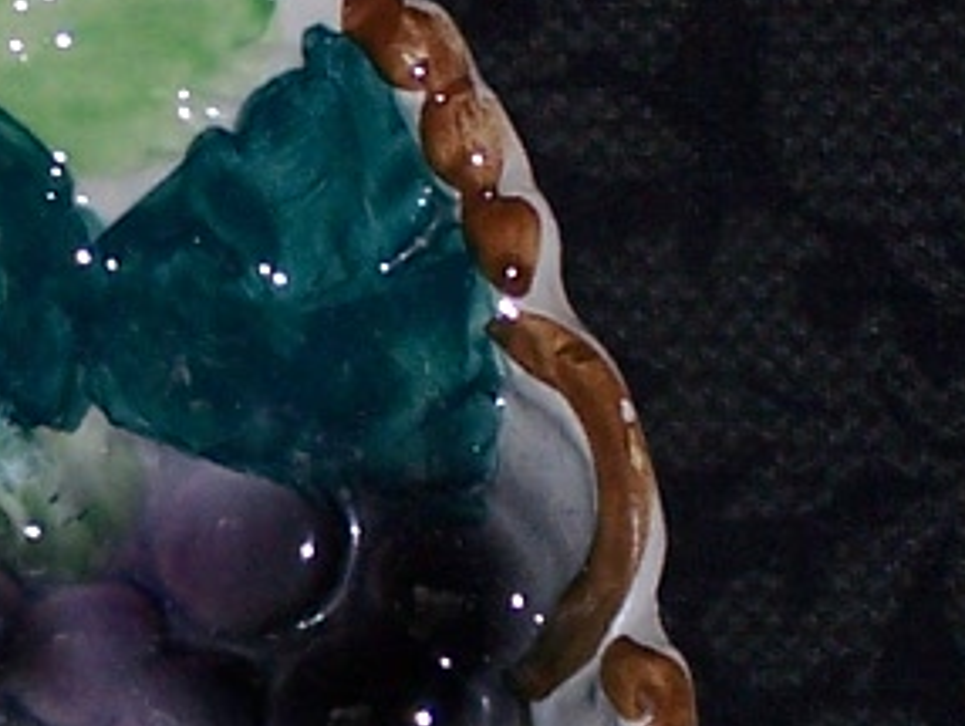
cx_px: -1049
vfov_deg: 2.3
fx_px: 17689
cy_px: 915
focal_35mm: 634
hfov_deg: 3.1
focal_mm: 19.4
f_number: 3.2
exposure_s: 1/90
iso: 80
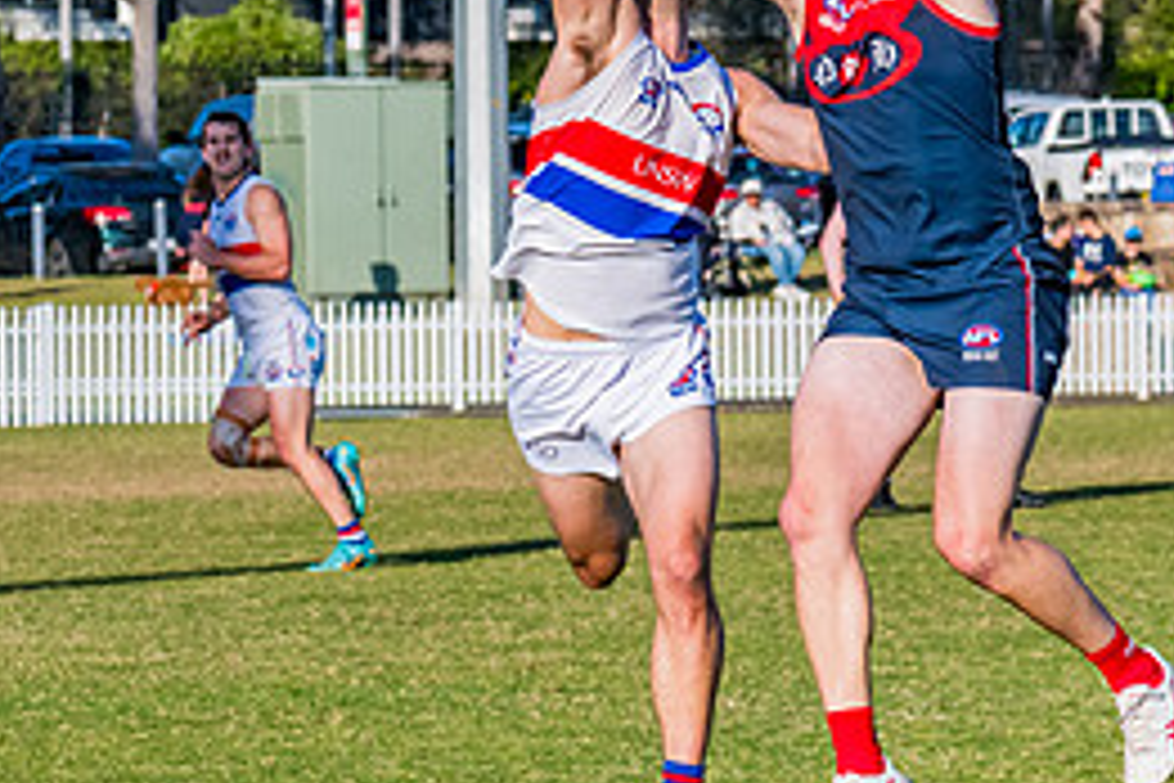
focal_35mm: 383
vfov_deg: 3.6
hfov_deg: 5.4
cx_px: 772
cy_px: 237
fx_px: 12489
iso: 800
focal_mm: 170
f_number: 11
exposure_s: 1/1600
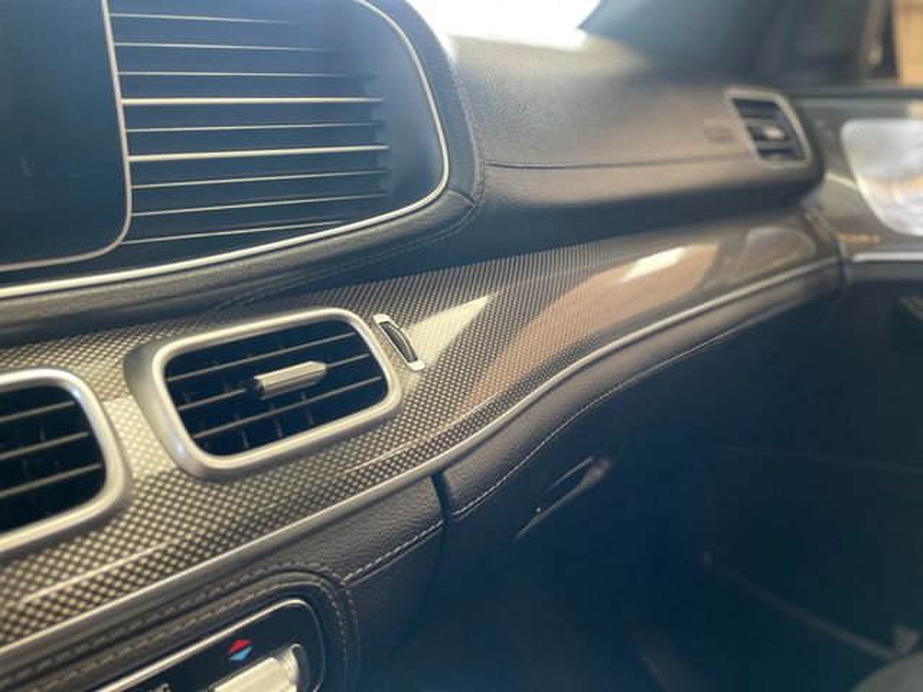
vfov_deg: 53.1
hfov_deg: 67.3
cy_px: 346
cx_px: 462
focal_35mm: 26
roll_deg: +0.6
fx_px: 693
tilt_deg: -16.8
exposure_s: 1/60
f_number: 1.6
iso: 125
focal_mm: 4.2
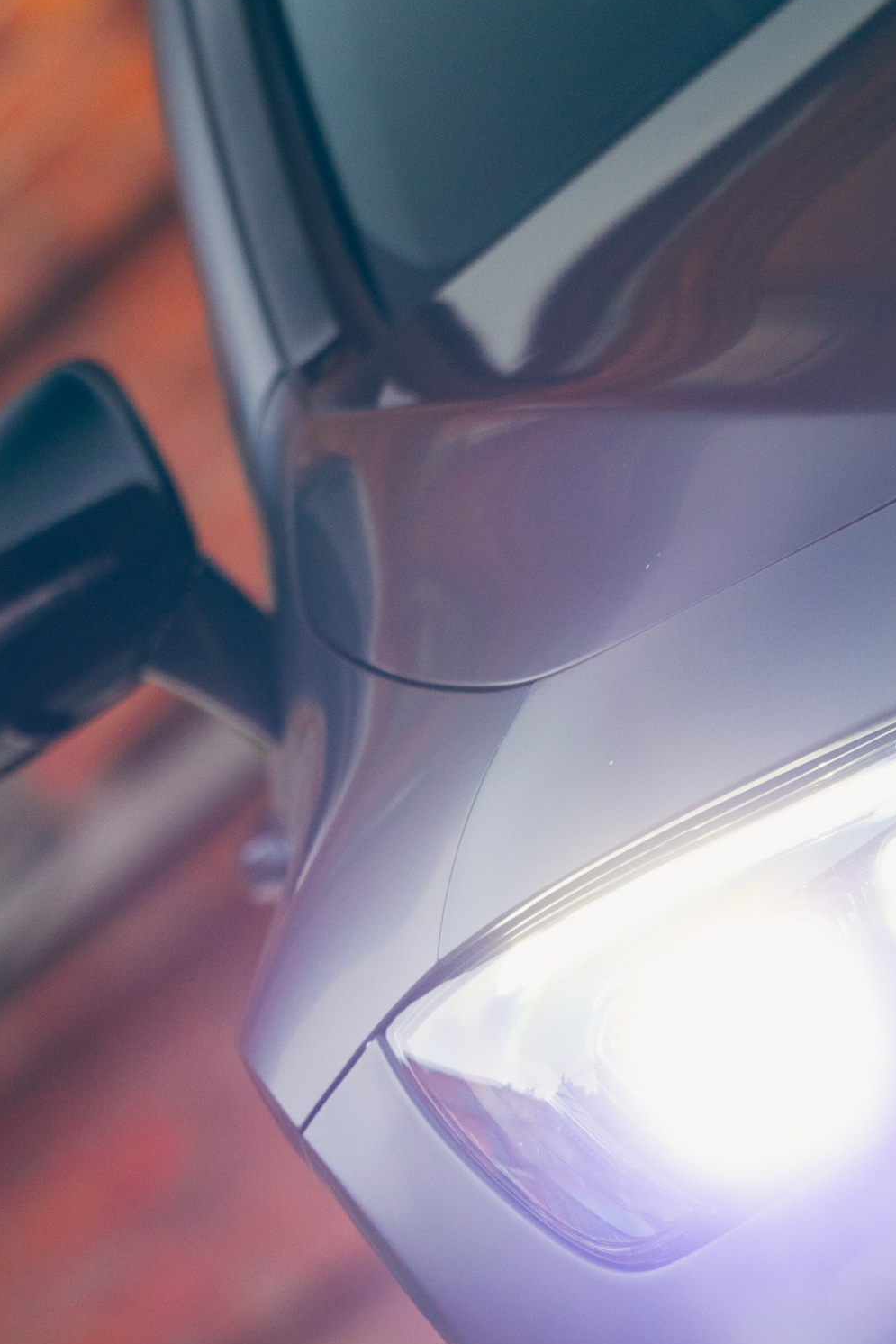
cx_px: 875
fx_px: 18922
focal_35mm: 507
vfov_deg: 4.1
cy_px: 1098
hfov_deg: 2.7
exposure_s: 1/80
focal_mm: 197
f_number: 4
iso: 800
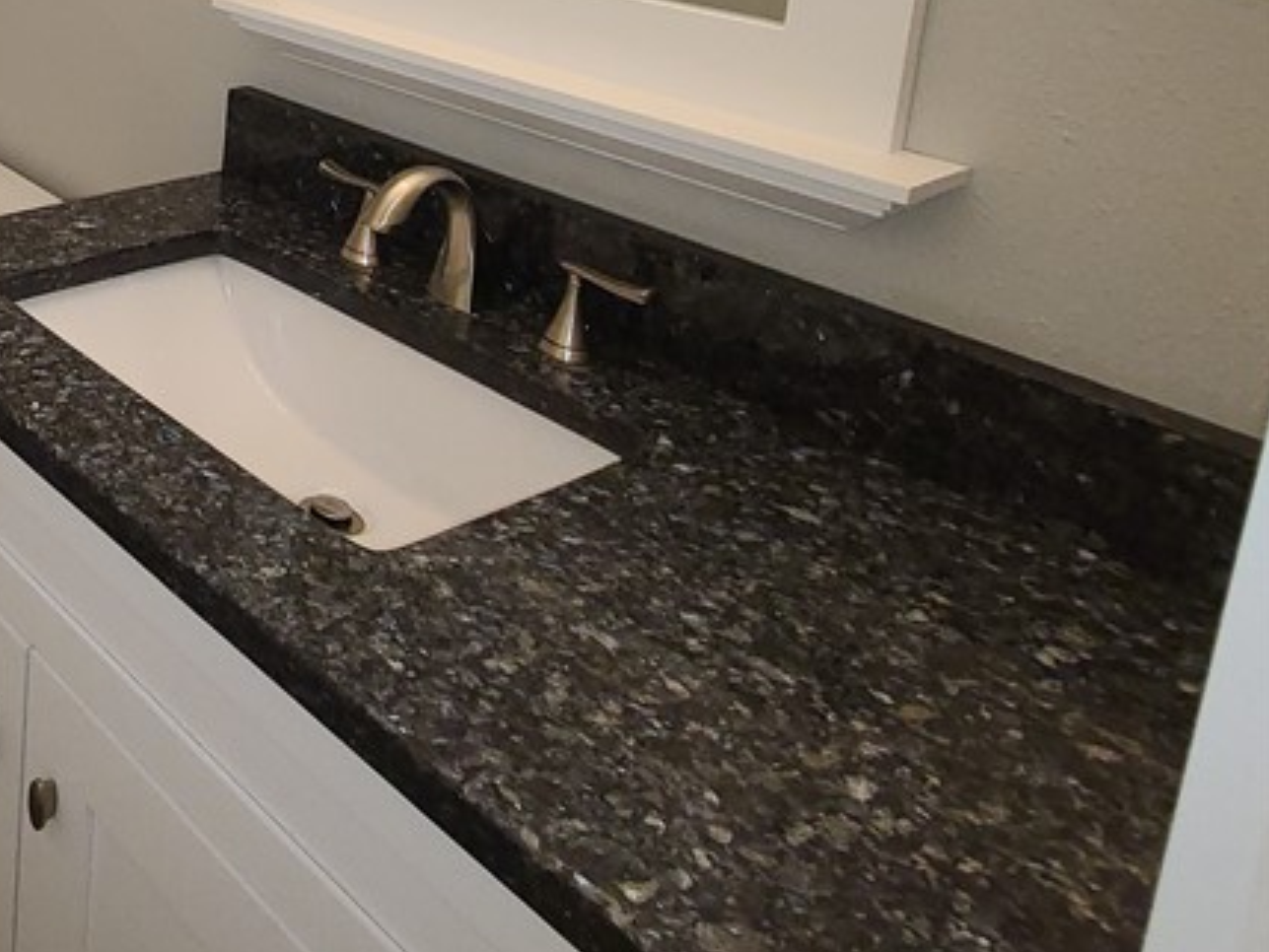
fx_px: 1137
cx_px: -234
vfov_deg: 38.6
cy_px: -65
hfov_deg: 41.3
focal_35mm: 31
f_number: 2.2
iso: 200
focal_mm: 2.2
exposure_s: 1/59
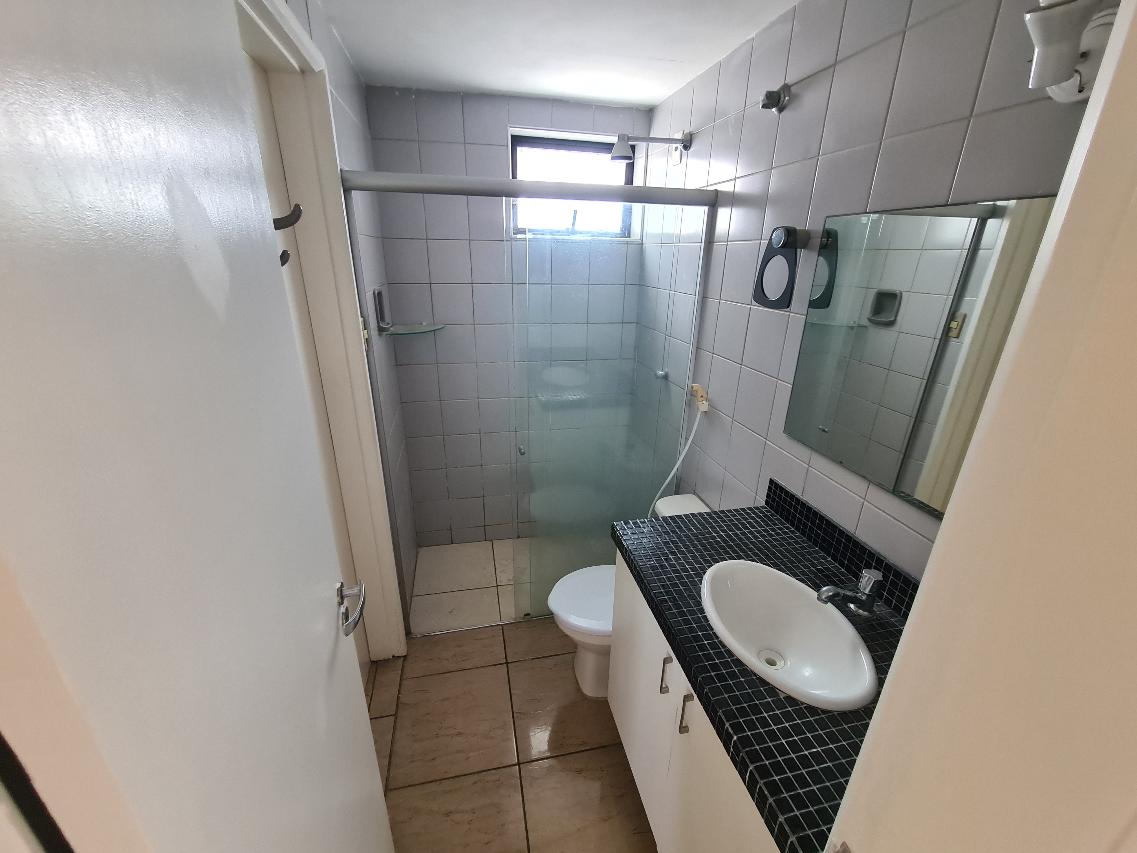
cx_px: 568
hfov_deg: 106.2
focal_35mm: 13
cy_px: 426
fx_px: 427
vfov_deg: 89.9
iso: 200
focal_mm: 2.2
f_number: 2.2
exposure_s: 1/50
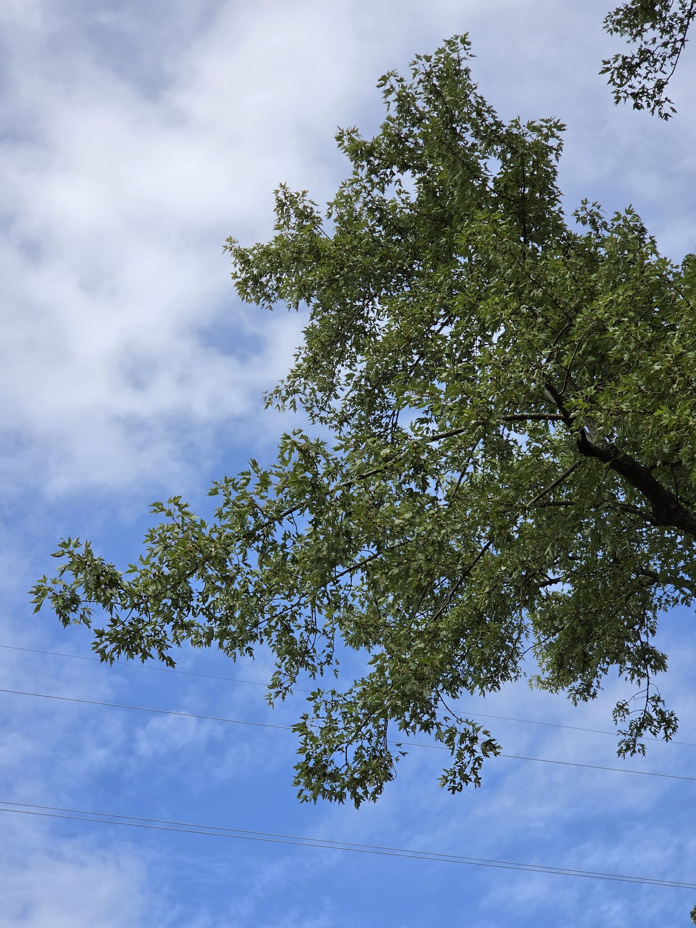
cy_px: 464
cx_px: 348
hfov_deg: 21.3
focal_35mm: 69
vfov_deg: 28.2
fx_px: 1850
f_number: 2.4
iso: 25
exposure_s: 1/825
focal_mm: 7
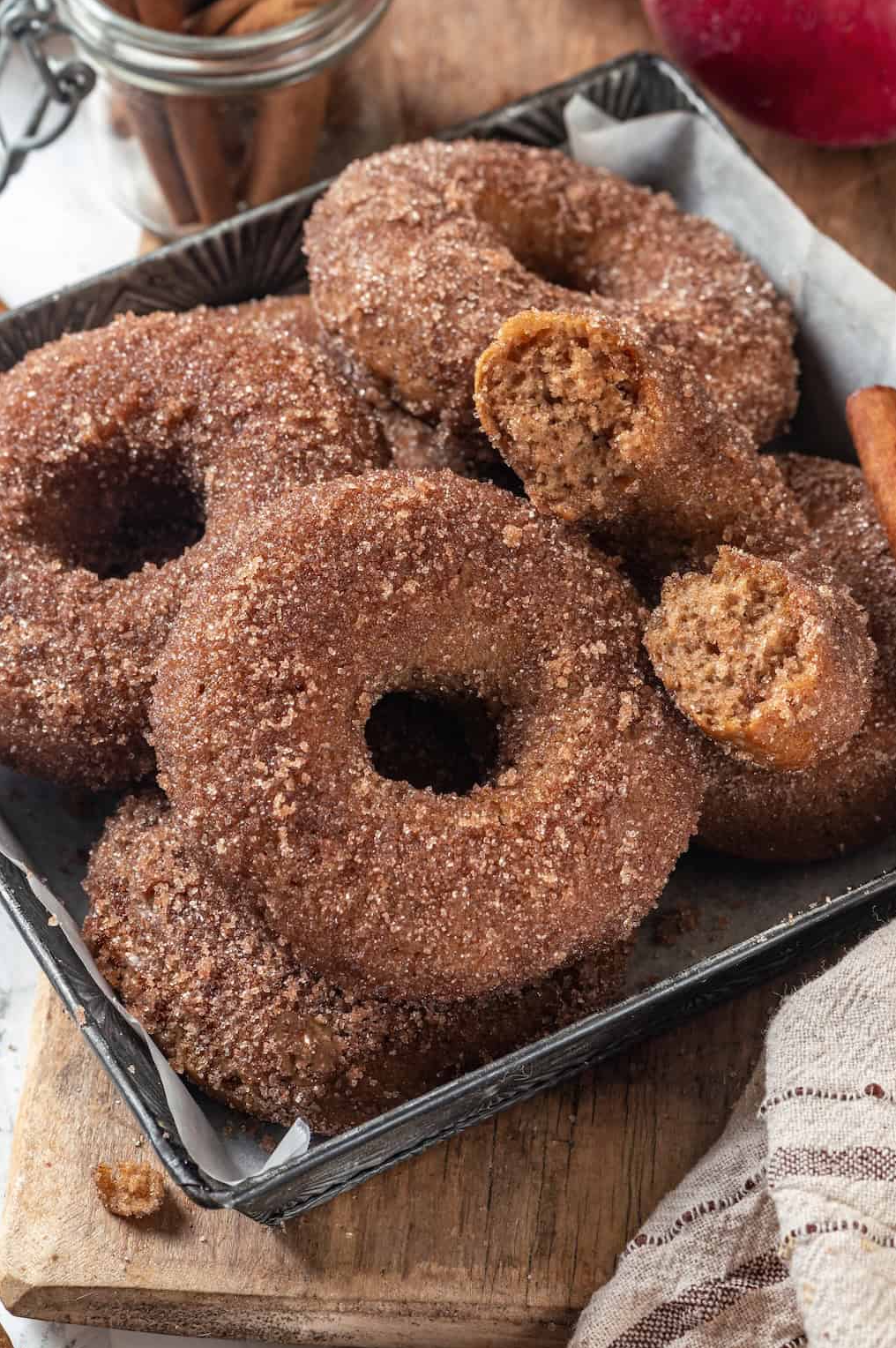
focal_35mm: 124
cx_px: 528
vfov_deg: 16.5
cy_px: 595
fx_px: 4637
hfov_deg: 11.0
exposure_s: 1/160
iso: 100
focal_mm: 105
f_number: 14
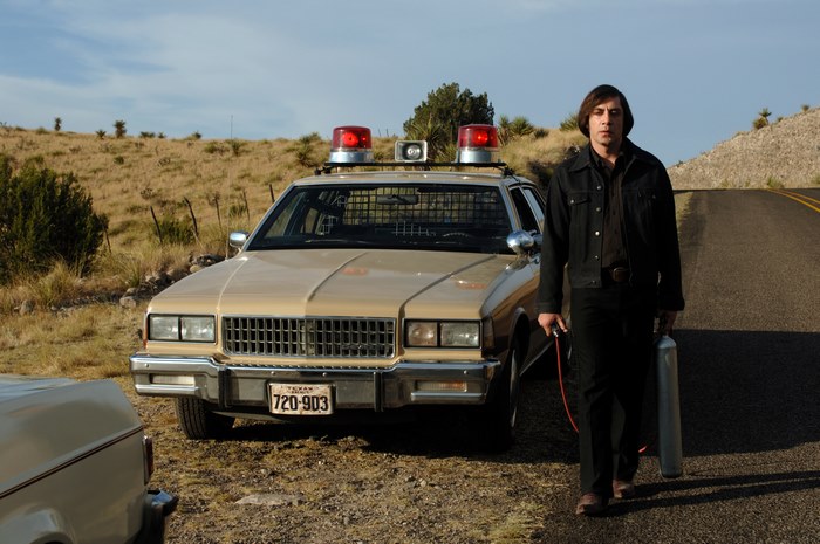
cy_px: 272
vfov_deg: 17.5
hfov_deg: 26.0
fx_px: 1775
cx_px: 410
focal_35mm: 78
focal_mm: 52
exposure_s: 1/250
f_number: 9
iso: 100
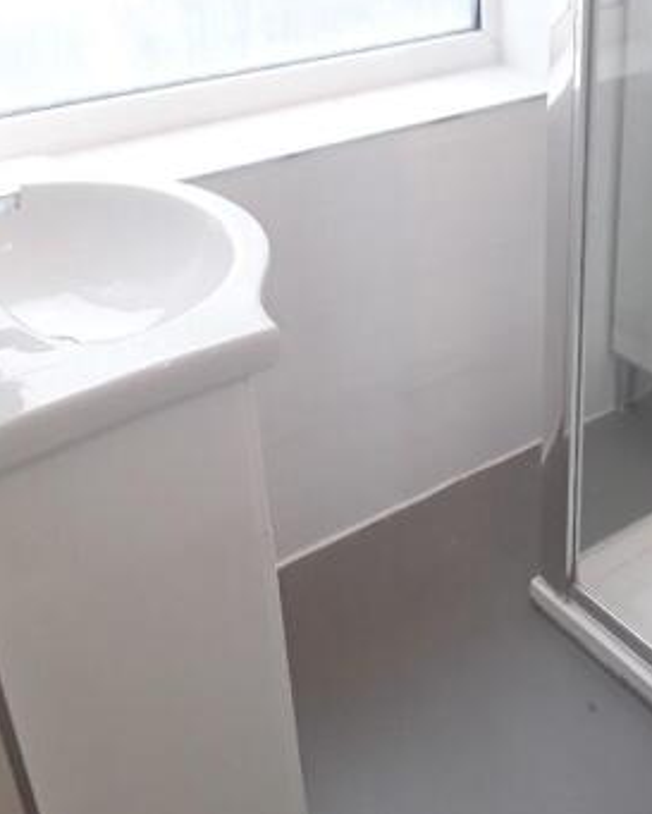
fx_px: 1085
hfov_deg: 32.0
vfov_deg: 40.8
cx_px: 574
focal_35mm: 45
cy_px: 302
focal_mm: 2.91
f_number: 1.9
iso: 100
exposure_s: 1/33
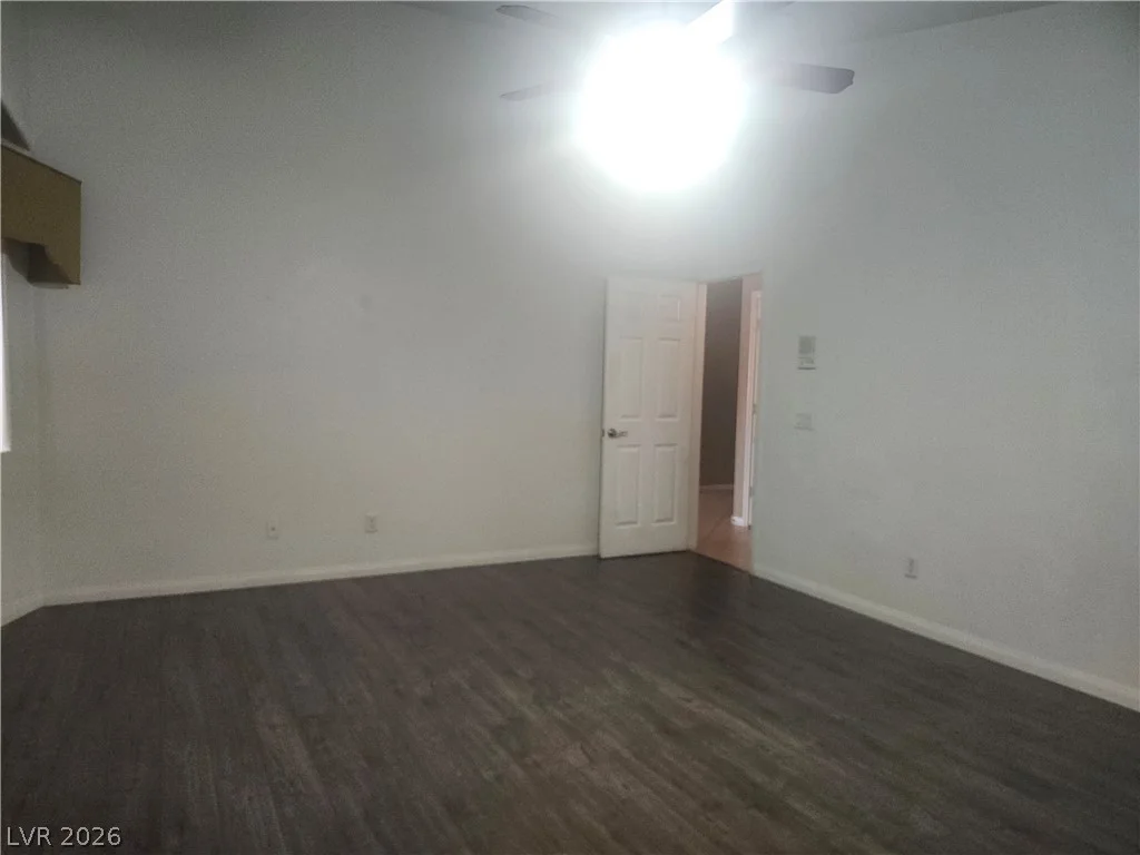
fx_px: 757
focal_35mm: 23
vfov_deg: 58.9
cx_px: 570
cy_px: 428
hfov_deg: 73.9
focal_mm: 5.54
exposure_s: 1/120
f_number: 1.8
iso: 320
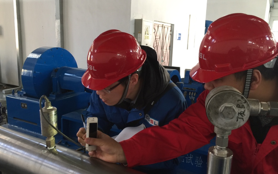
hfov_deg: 61.2
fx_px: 235
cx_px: 138
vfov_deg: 40.6
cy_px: 92
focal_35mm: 31
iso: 40
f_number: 2.2
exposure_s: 1/17
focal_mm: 4.15
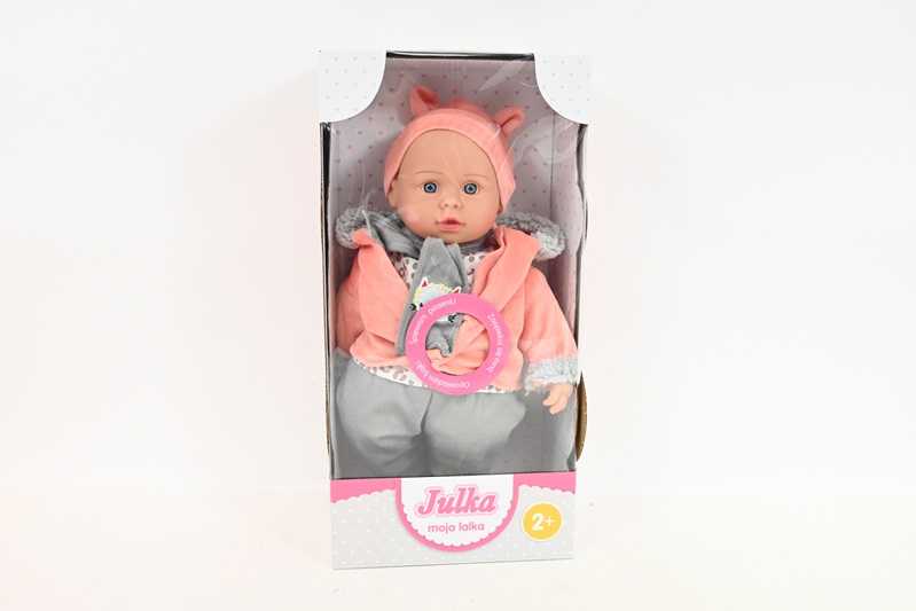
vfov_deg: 39.2
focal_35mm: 34
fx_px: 859
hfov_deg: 56.1
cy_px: 306
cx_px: 458
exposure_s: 1/125
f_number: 4
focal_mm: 22.5
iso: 560
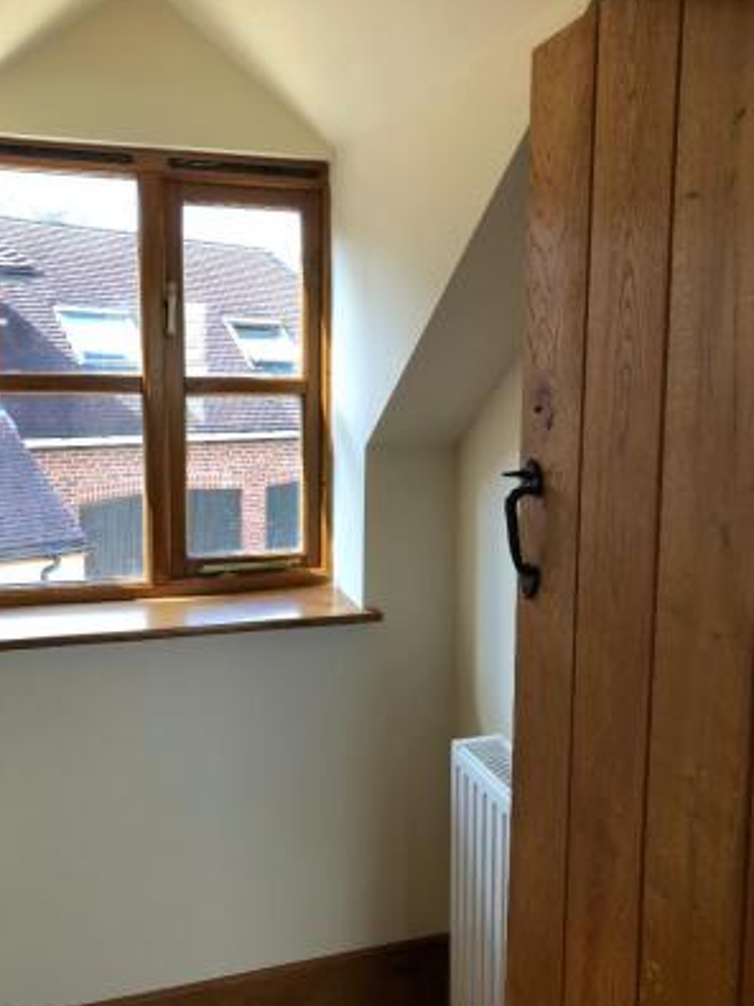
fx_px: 901
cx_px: 357
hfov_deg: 45.4
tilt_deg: -5.0
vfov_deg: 58.4
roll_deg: +2.2
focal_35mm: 31
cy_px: 498
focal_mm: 3.99
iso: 32
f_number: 1.8
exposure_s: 1/100
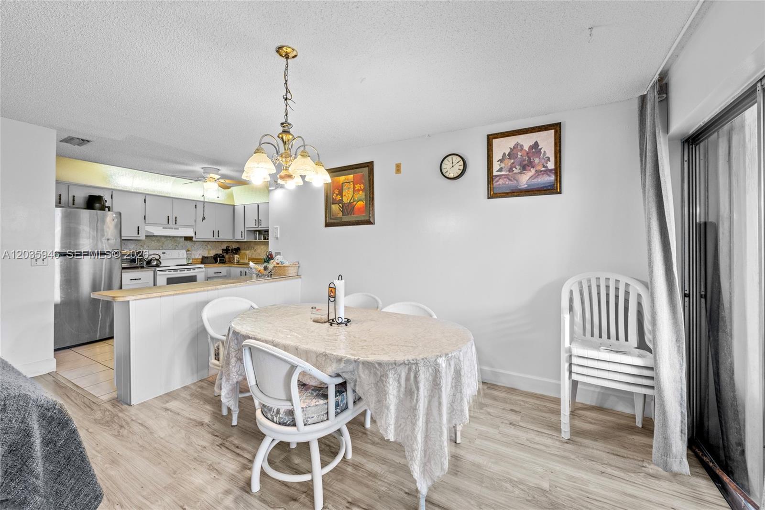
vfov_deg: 81.2
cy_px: 255
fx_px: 297
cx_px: 382
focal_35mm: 14
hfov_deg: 104.3
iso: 500
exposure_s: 1/10
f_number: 8
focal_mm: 14
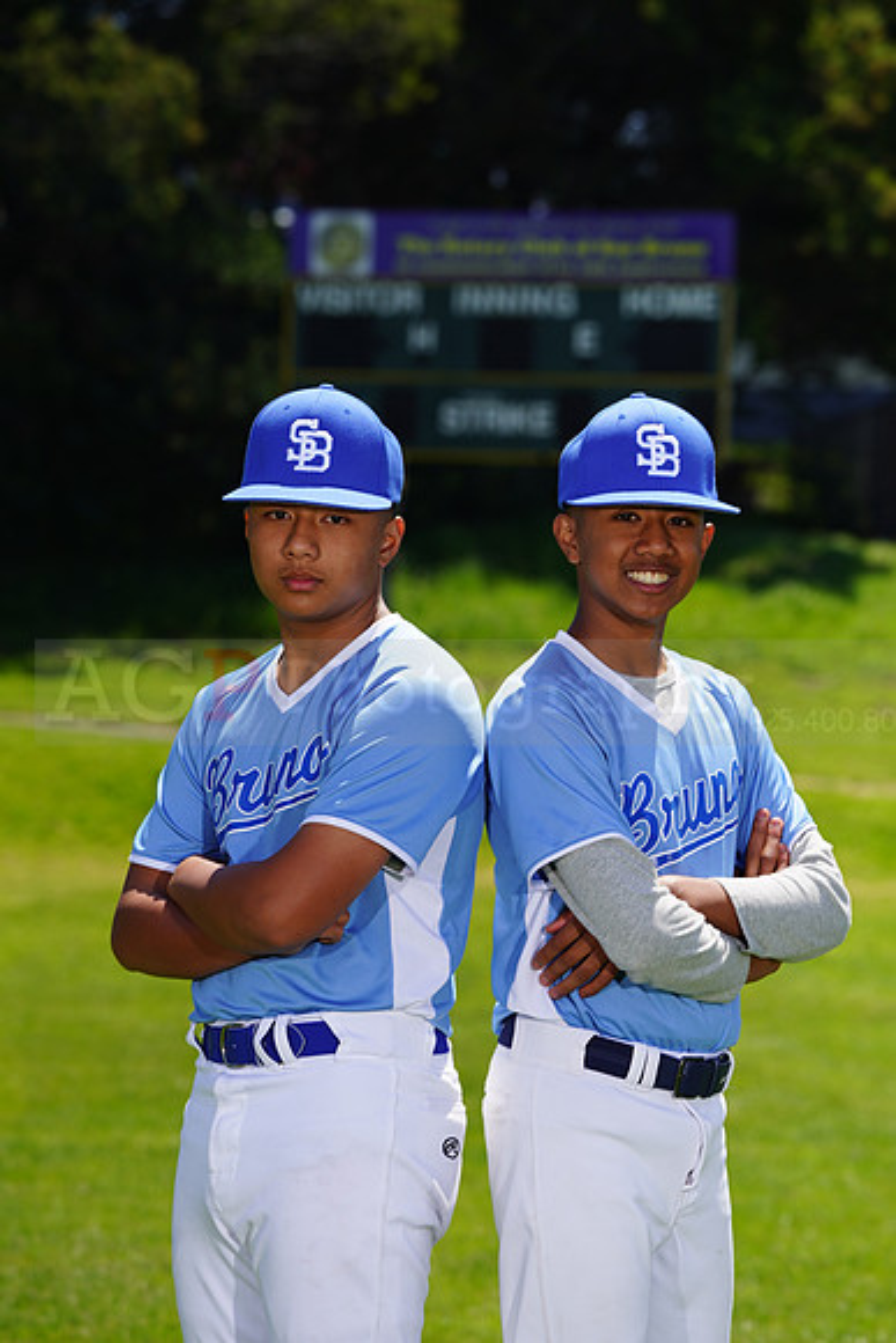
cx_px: 448
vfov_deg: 10.5
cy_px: 672
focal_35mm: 196
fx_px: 7312
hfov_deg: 7.0
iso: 100
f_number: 8
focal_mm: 196
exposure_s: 1/250
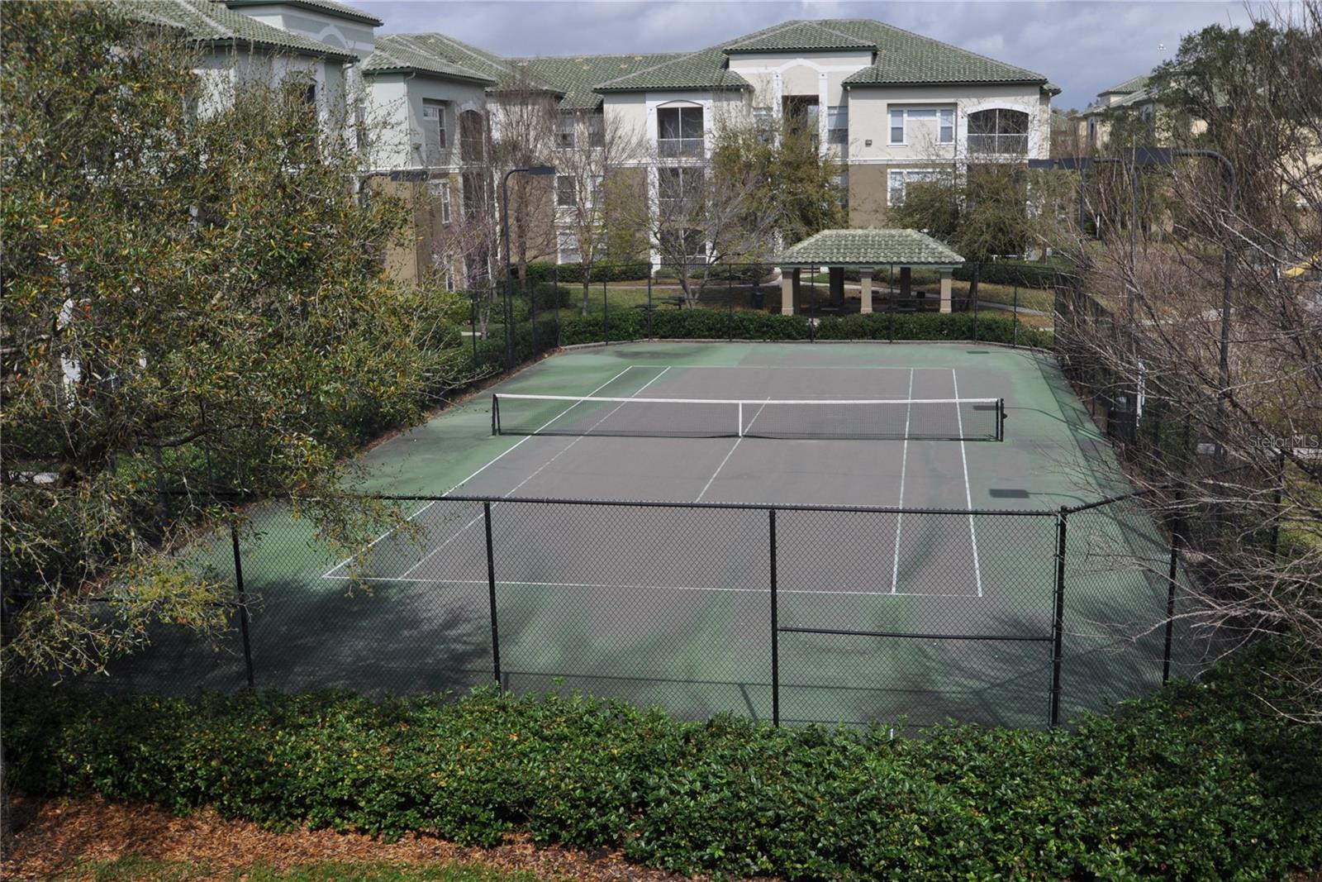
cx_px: 661
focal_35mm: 32
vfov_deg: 41.7
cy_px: 441
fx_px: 1157
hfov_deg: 59.5
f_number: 10
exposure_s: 1/400
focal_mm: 21
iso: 200
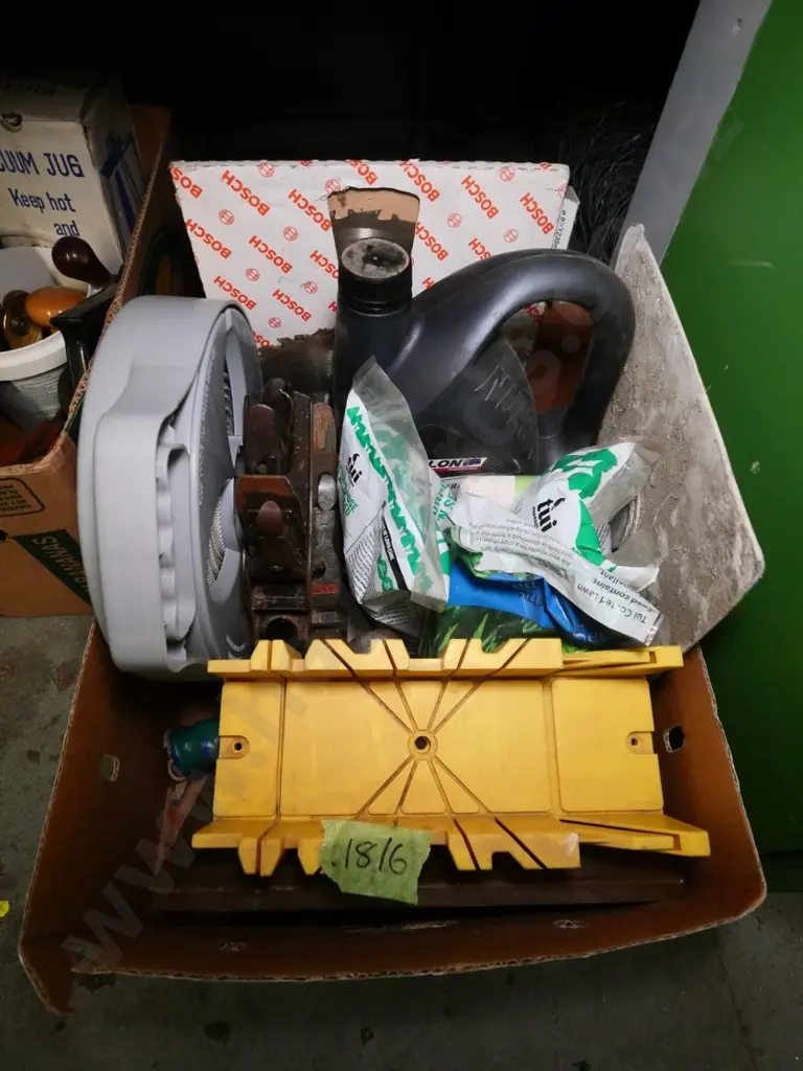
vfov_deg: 87.8
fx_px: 557
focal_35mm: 18
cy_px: 536
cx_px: 402
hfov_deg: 71.6
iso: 3200
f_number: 4.5
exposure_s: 1/500
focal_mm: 9
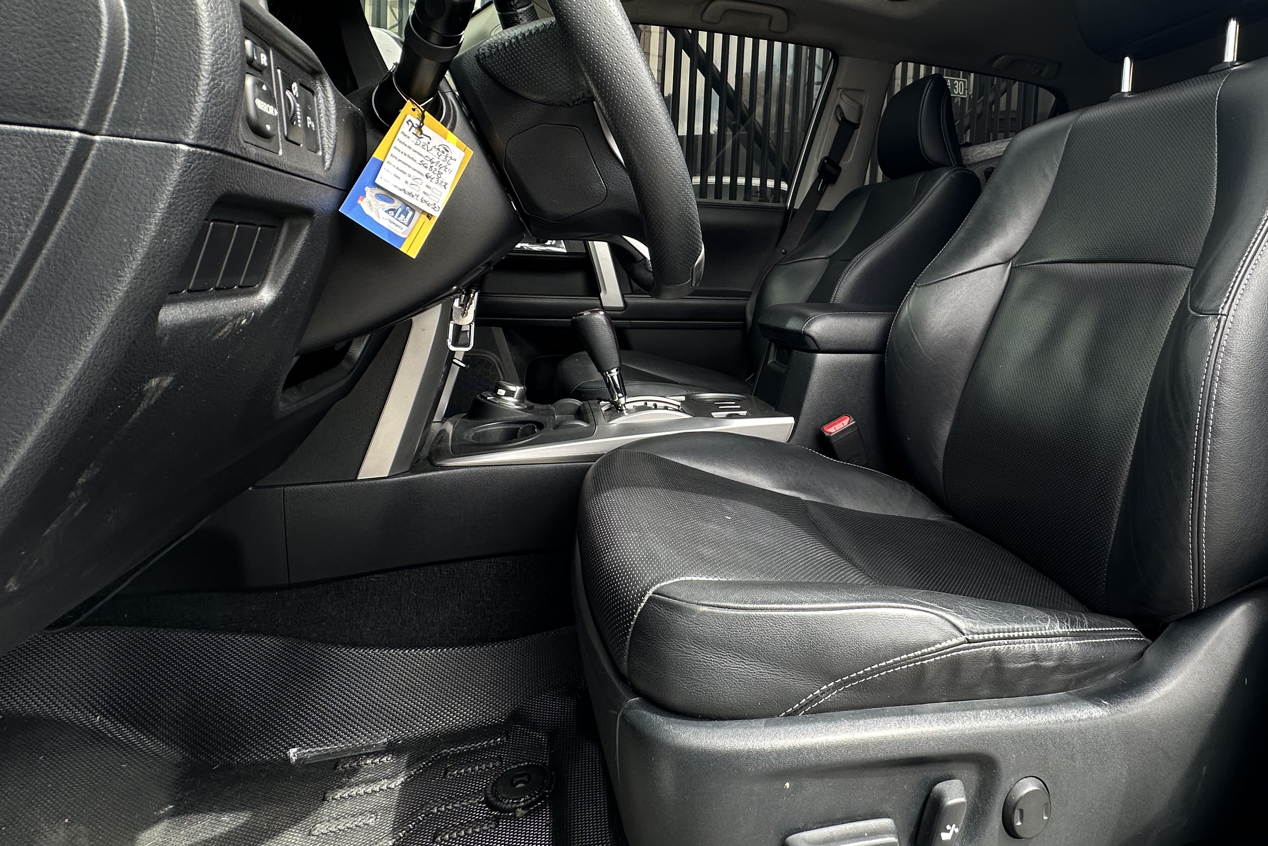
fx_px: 704
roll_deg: -3.4
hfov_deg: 82.0
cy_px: 317
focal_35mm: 20
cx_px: 809
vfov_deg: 61.1
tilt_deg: -2.9
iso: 50
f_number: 2.2
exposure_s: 1/99
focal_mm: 2.22
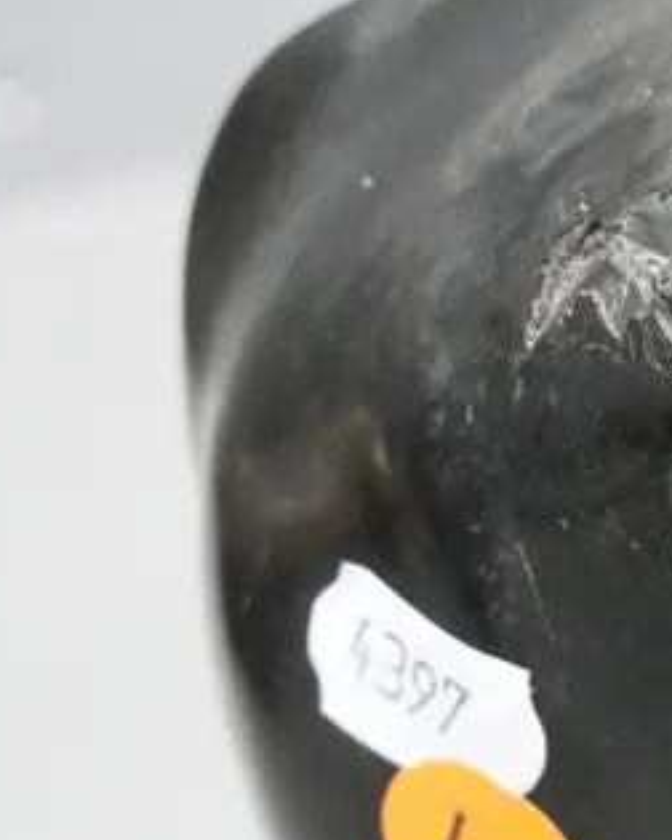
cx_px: 1203
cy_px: 661
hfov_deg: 11.3
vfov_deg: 15.1
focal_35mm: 127
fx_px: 3157
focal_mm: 20
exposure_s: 1/60
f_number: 4.5
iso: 3200
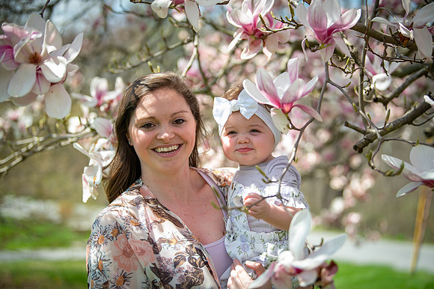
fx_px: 867
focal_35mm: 72
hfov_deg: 28.1
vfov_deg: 18.9
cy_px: 144
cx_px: 217
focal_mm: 72
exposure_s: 1/500
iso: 50
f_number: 2.8
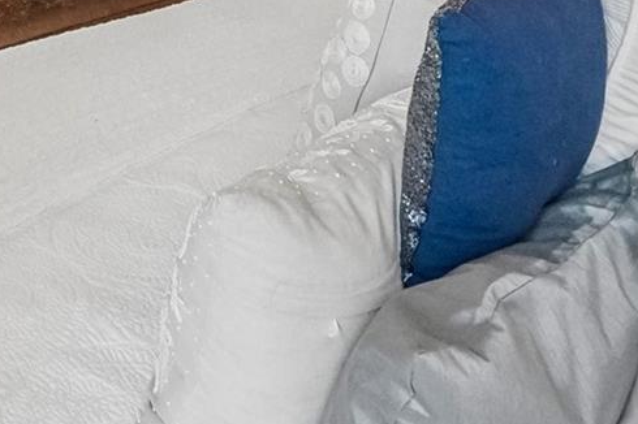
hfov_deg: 36.0
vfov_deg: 21.8
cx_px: -16
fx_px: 868
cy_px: -247
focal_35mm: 49
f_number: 8
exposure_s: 1/30
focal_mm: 10
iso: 2500
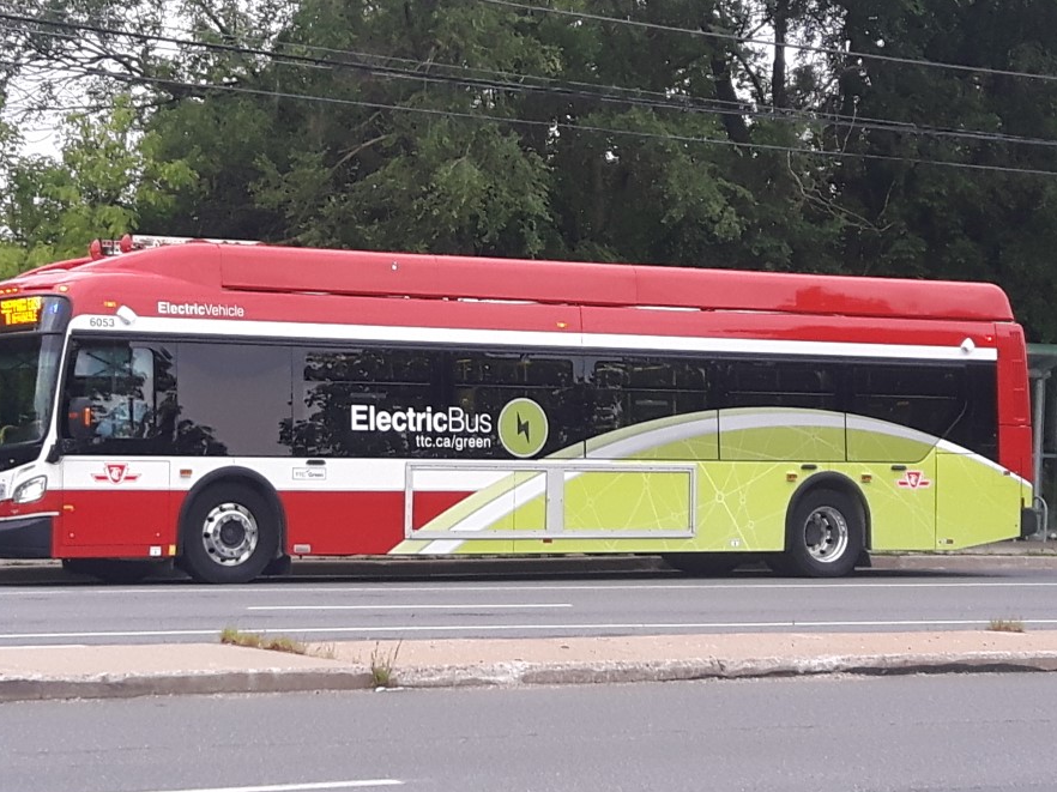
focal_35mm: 36
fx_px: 1099
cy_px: 400
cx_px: 449
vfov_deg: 39.6
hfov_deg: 51.2
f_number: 1.9
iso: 50
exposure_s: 1/100
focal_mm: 3.7
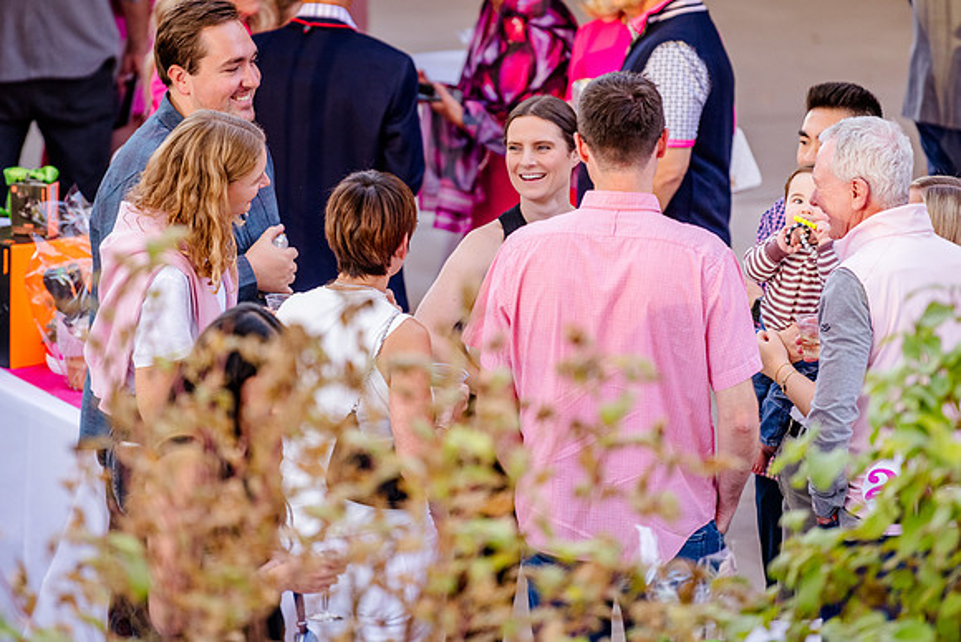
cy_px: 216
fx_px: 7490
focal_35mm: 281
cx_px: 391
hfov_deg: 7.3
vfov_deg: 4.9
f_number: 2.8
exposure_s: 1/500
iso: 1000
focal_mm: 200
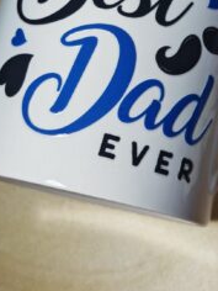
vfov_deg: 17.2
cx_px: 201
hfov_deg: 12.9
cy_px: 65
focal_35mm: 114
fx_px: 957
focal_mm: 6.83
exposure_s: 1/100
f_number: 2
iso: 100
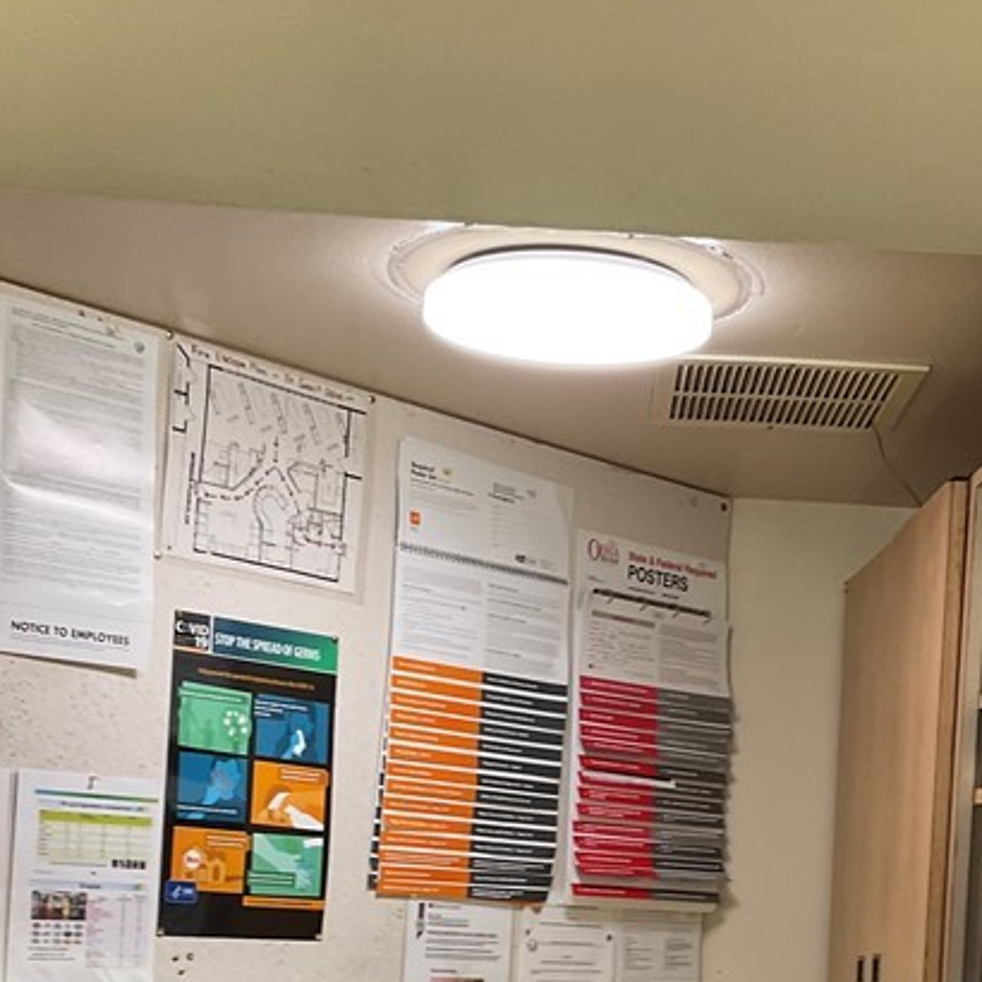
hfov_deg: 26.9
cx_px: 522
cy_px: 891
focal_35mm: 64
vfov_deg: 26.0
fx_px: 2054
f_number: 1.8
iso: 50
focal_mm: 3
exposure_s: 1/50
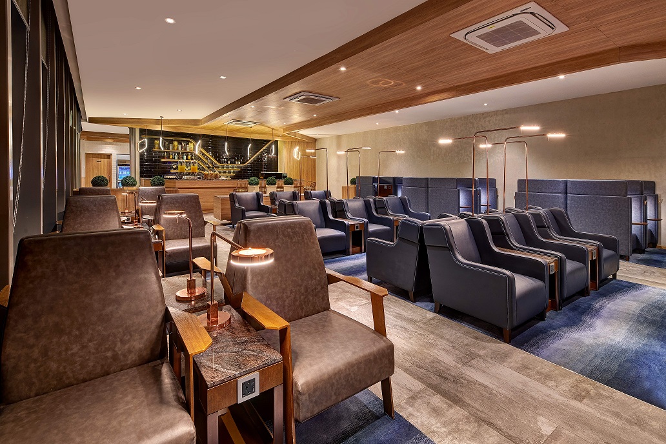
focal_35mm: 17
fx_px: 314
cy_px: 222
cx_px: 333
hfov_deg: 93.3
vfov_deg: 70.4
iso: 200
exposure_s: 1/25
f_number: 11
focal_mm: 17
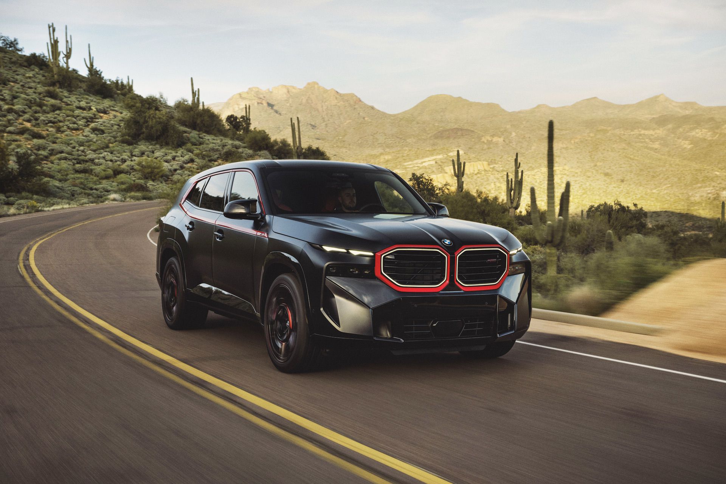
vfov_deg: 27.5
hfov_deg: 40.3
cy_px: 242
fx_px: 988
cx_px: 363
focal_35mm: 49
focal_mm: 49
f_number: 10
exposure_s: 1/25
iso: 200
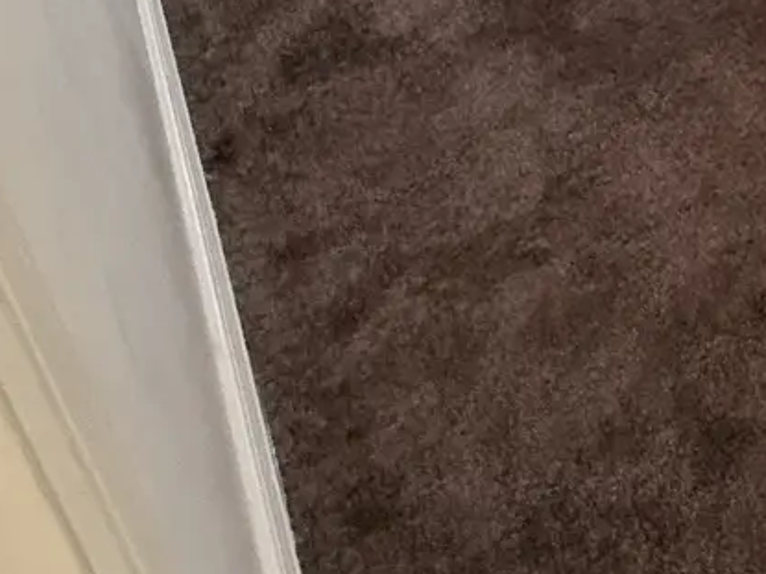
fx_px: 1195
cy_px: -515
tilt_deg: -17.6
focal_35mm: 54
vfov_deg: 19.0
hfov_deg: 21.4
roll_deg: -1.2
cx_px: 1408
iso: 320
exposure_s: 1/60
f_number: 2.2
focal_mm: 2.22
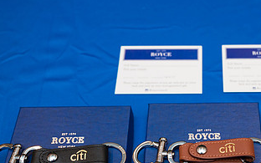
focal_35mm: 64
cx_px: 206
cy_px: 104
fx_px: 455
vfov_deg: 20.3
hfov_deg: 31.2
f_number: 3.5
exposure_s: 1/200
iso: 400
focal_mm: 32.5
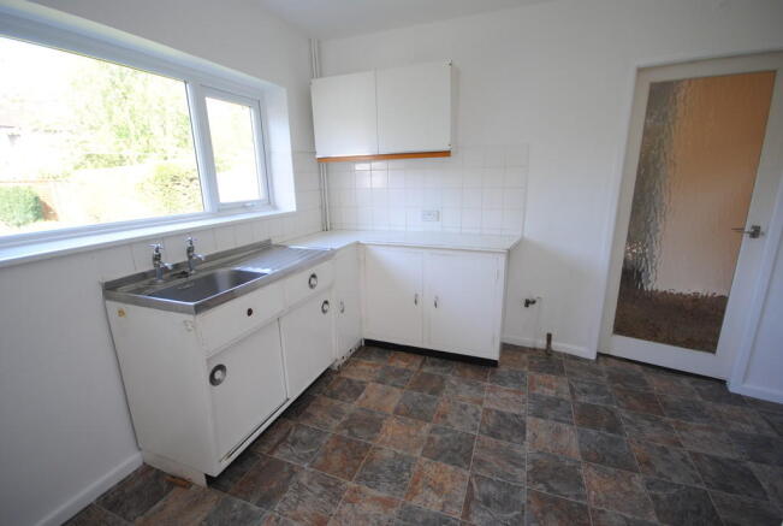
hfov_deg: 100.3
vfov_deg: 77.6
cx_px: 392
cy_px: 263
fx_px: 327
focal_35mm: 15
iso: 200
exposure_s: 1/40
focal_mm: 10
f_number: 4
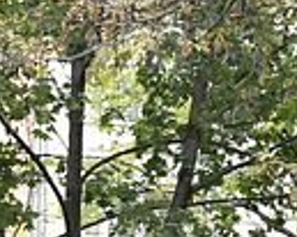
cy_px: 854
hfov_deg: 3.9
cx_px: 157
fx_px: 4374
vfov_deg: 3.0
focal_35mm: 498
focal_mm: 38
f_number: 6.3
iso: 1600
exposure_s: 1/640
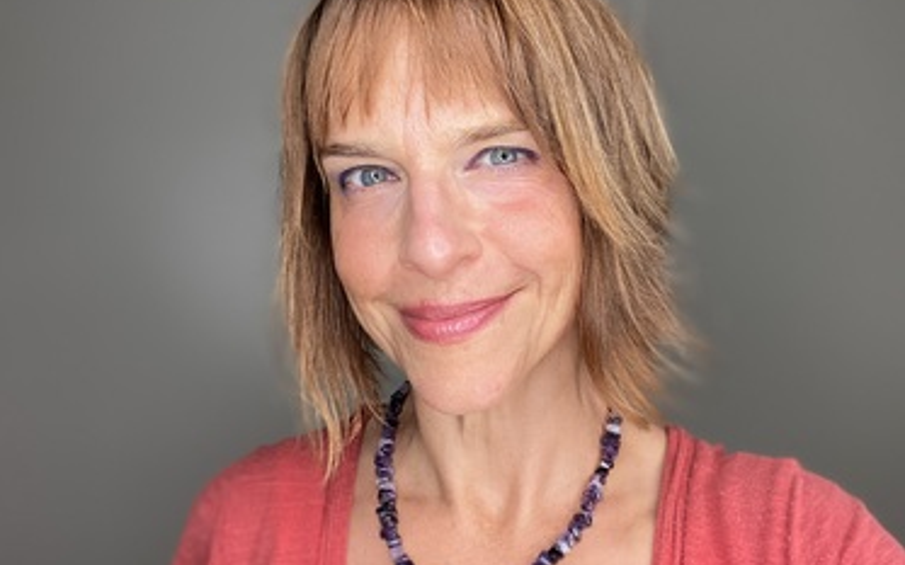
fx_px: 789
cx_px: 452
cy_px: 266
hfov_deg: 59.7
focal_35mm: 32
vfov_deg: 39.4
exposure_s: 1/120
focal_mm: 2.71
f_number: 2.2
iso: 64
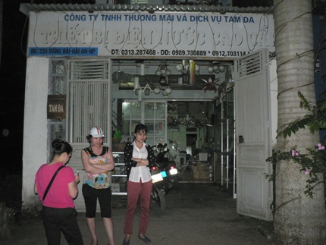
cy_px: 122
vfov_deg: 39.7
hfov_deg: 51.3
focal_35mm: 36
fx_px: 339
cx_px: 163
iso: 400
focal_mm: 6
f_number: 2.8
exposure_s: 1/60
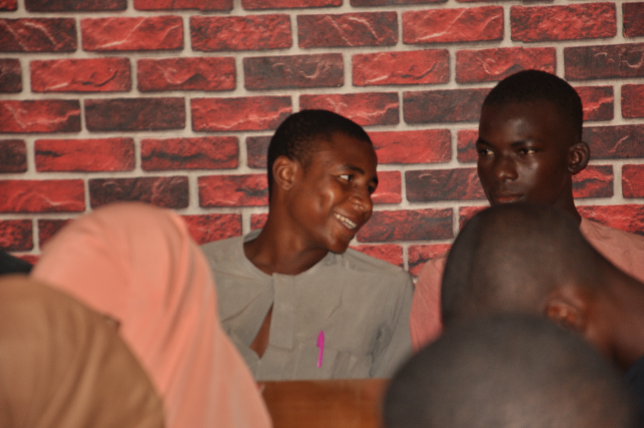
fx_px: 2626
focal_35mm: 147
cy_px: 214
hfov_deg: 14.0
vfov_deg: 9.3
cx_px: 322
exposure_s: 1/60
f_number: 5.6
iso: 200
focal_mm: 98
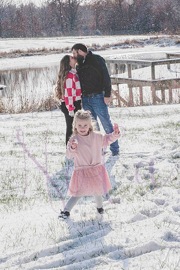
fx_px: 600
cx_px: 90
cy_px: 135
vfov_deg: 25.4
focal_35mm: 80
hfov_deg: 17.1
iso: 640
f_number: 16
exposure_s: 1/1000
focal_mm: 80
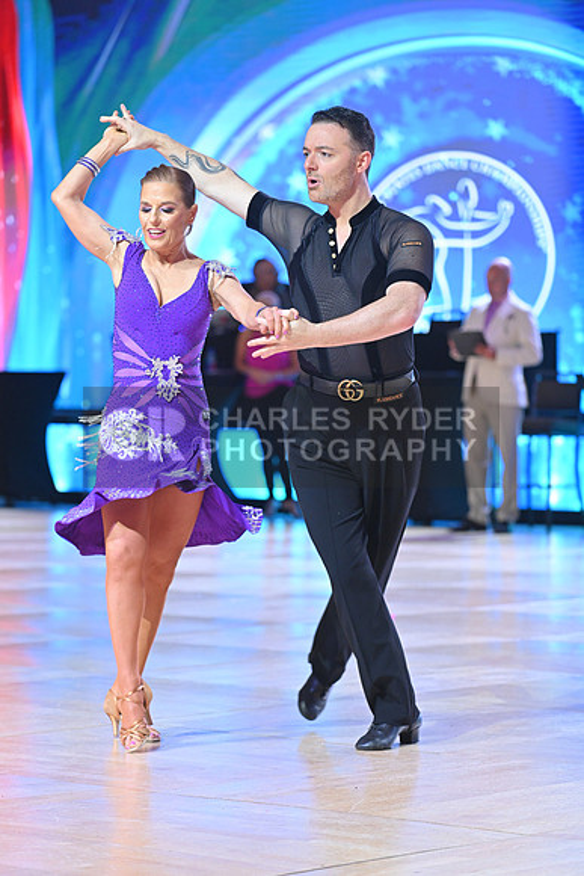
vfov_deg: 15.2
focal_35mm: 135
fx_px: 3283
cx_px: 292
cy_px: 438
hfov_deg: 10.2
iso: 2000
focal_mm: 135
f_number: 4
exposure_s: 1/250
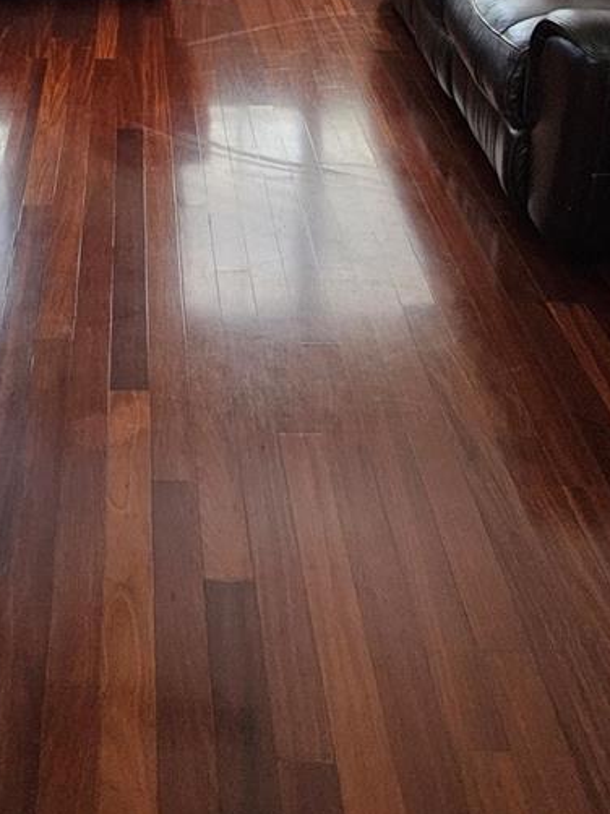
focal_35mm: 55
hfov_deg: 26.0
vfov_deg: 31.0
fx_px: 1293
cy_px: -86
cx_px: 107
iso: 800
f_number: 1.8
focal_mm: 5.4
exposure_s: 1/240
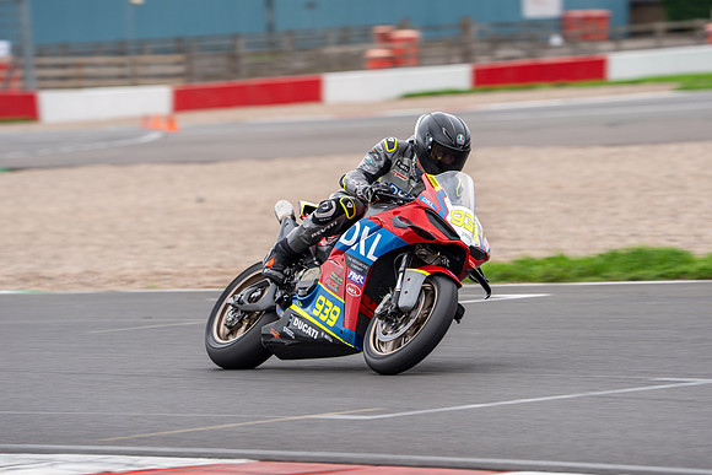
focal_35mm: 288
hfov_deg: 7.1
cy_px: 238
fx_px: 5703
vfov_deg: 4.8
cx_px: 356
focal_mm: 288
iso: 400
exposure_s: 1/400
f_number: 5.6
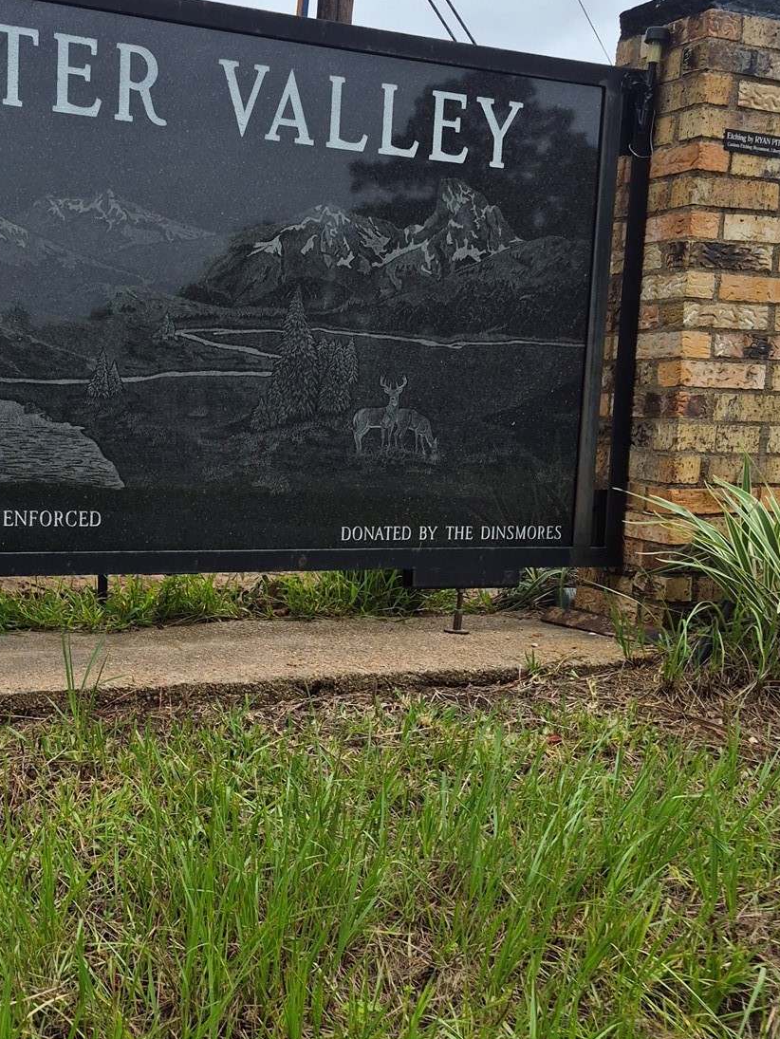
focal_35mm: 43
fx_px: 1291
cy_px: 543
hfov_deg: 33.2
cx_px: 228
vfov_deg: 43.8
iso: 80
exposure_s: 1/5184
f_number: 1.8
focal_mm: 5.4
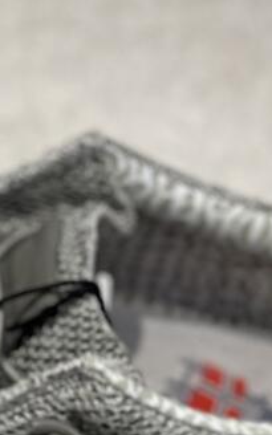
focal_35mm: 332
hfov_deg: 4.0
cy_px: 731
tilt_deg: -52.1
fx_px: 3938
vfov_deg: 6.2
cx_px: 16
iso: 64
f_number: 2.8
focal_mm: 9
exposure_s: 1/100
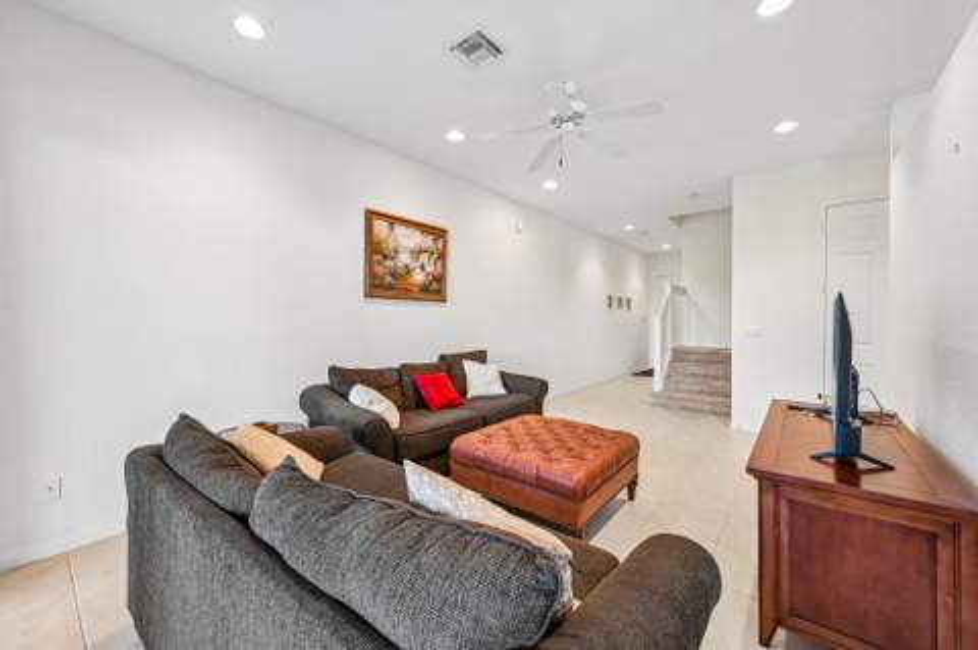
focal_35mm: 14
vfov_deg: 81.1
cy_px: 325
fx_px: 380
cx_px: 489
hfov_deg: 104.3
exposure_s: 1/80
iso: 3200
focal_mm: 14
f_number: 8
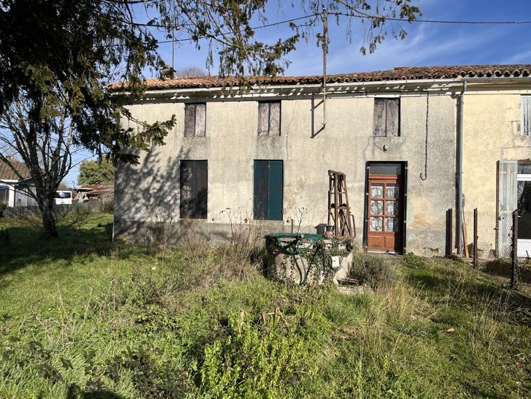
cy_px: 200
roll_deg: -1.4
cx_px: 266
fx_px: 399
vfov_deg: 53.1
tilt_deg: +0.9
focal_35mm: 26
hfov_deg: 67.3
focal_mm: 5.1
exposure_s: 1/4484
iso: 50
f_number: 1.6
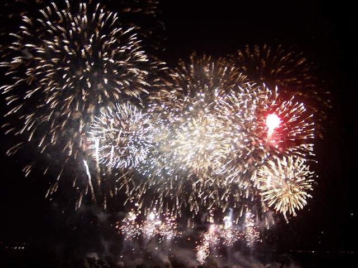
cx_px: 179
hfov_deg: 49.0
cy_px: 134
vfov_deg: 37.7
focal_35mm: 38
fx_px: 393
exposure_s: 1/10
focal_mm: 8
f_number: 2.8
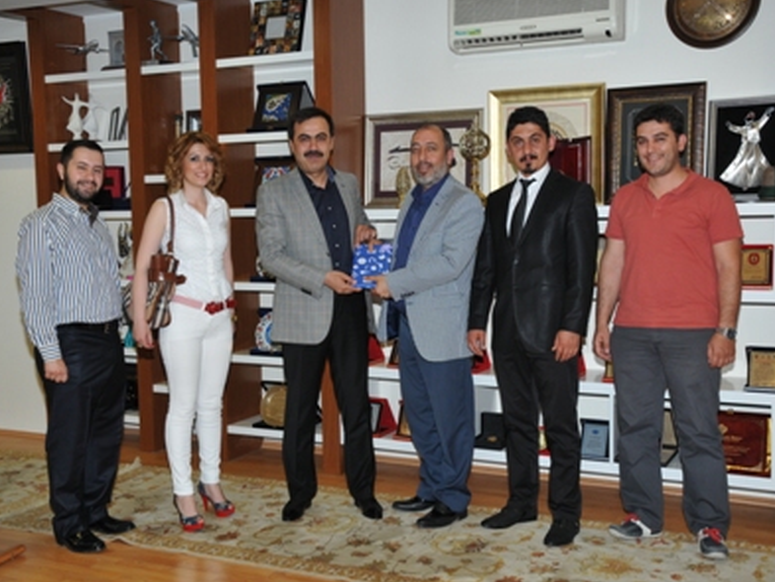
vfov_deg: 31.5
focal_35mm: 46
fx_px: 1030
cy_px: 290
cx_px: 365
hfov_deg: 41.2
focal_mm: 28
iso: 500
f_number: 6.3
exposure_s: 1/60
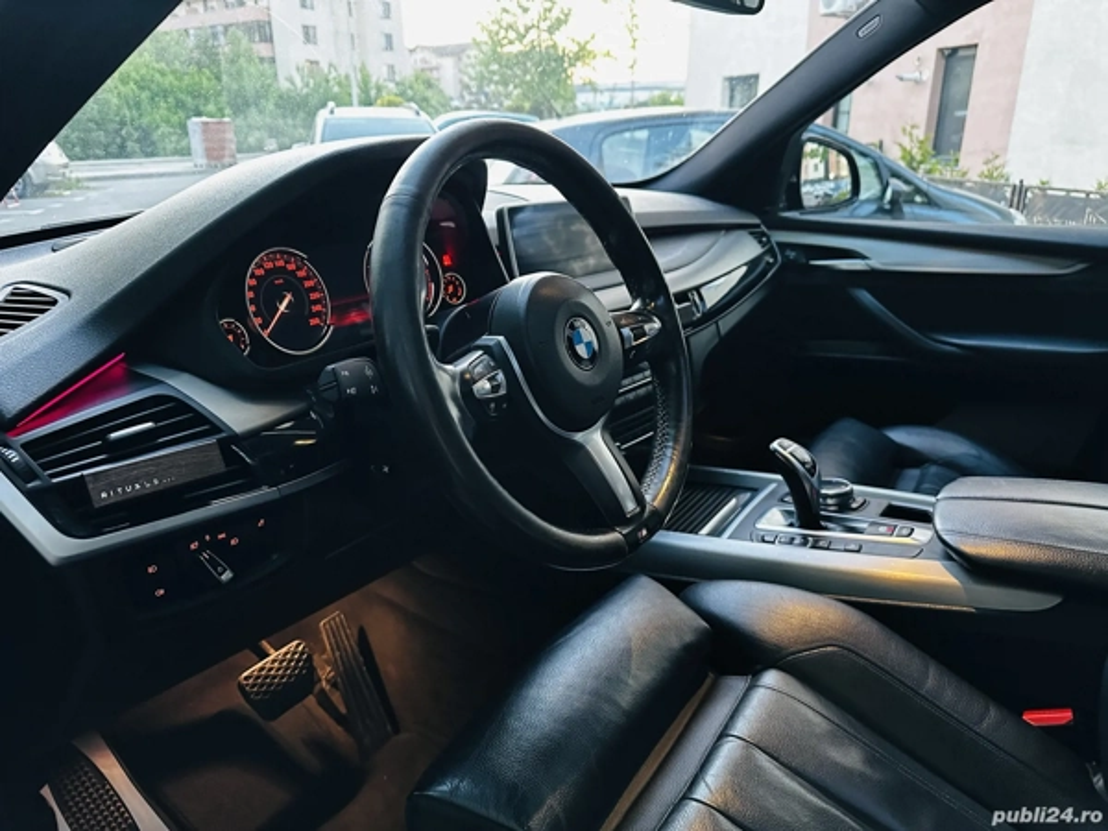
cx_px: 554
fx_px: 768
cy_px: 416
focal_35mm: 24
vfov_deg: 56.8
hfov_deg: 71.6
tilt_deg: -20.6
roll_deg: +0.6
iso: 800
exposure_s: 1/33
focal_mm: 6.86
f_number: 1.78
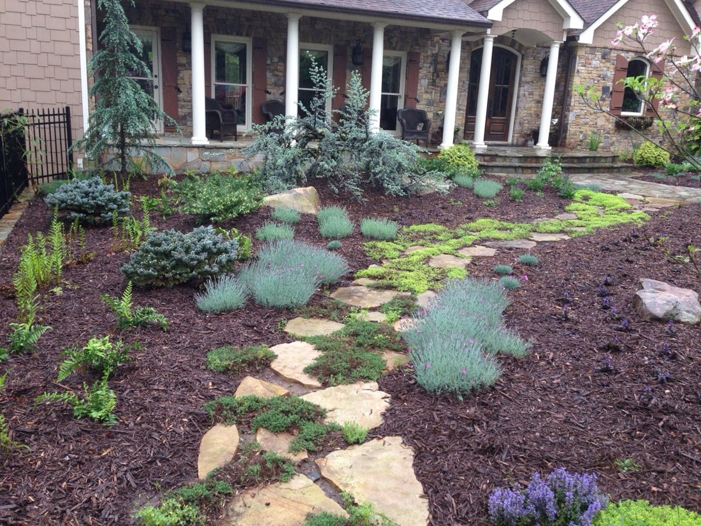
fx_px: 668
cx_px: 350
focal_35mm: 33
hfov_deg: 55.4
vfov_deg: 42.9
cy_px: 263
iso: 64
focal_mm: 4.12
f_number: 2.4
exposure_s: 1/60
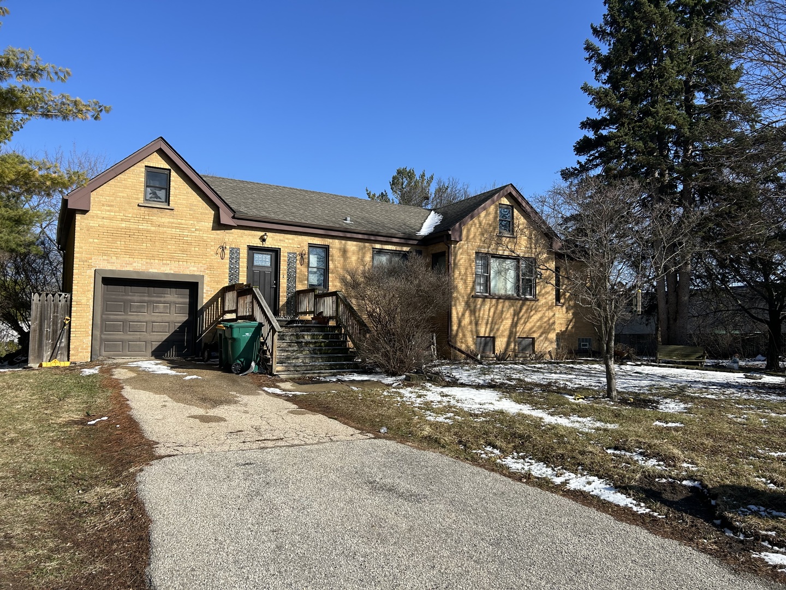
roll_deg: -0.3
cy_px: 295
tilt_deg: +3.8
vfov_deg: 53.1
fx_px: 590
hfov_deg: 67.3
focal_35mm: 26
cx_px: 393
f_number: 1.5
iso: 50
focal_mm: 5.7
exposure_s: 1/4115
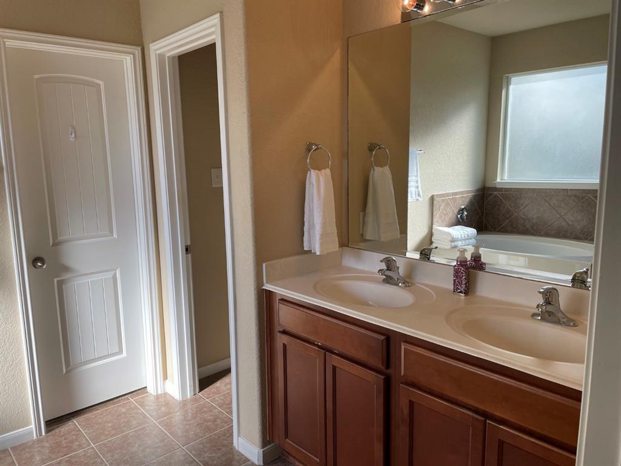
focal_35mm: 26
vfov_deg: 53.1
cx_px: 310
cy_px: 233
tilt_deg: -9.1
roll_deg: +1.1
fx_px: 466
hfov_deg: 67.3
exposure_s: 1/509
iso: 32
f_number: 1.6
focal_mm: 4.2
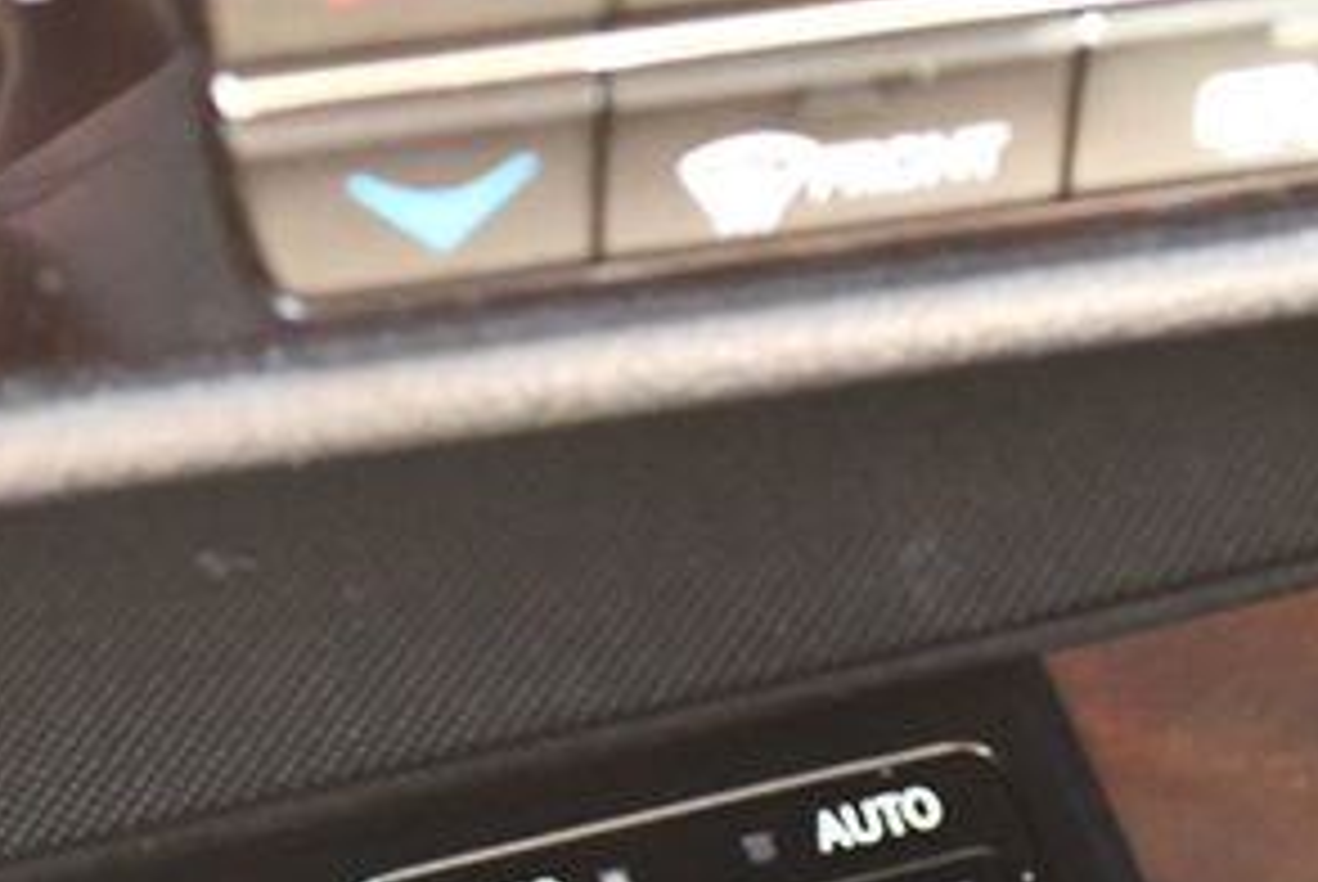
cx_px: 544
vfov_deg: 8.2
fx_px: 6083
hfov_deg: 12.4
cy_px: 886
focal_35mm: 166
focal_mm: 38
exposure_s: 1/60
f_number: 5
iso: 4500
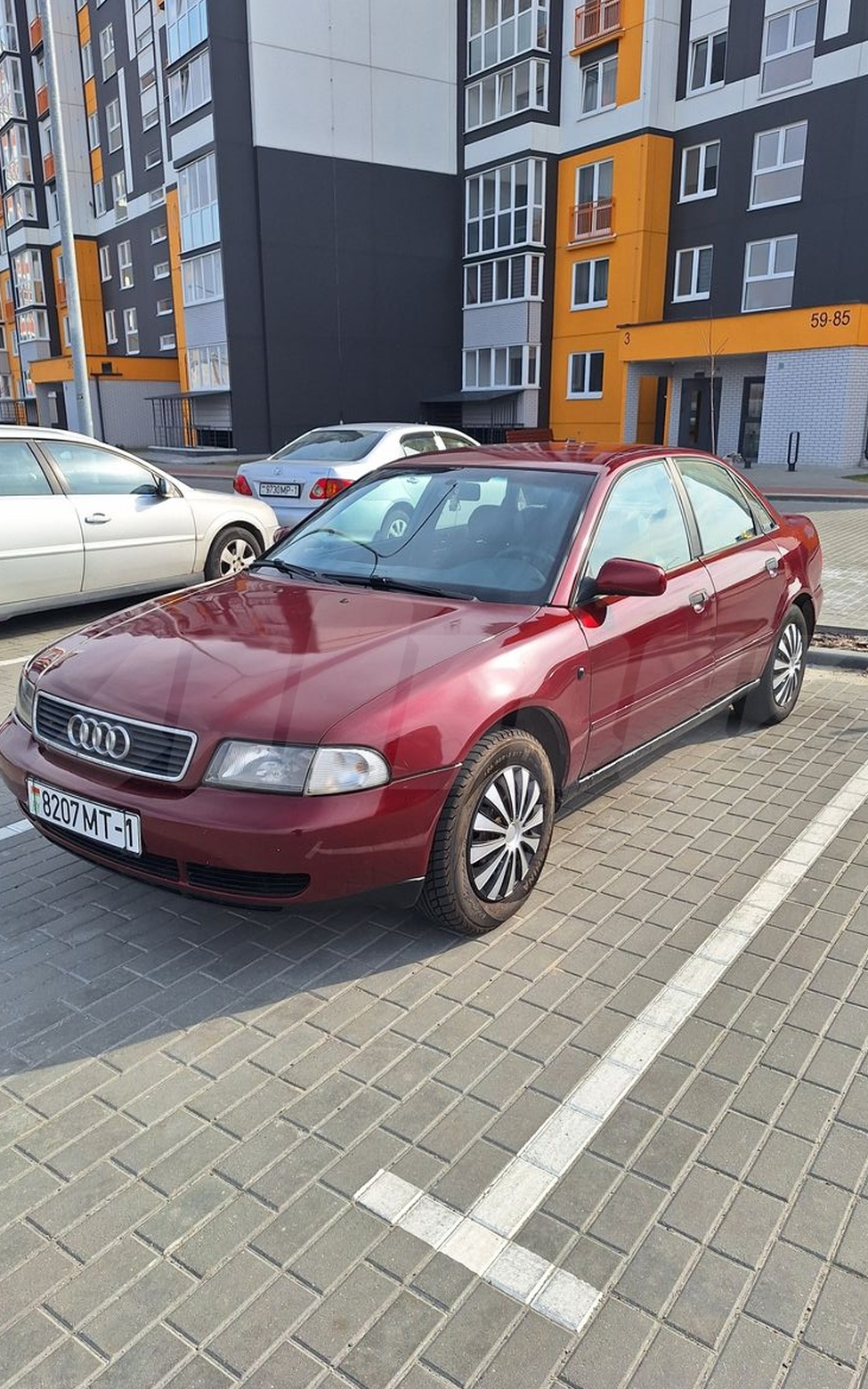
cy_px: 693
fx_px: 946
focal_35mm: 25
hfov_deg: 49.3
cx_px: 440
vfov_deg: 72.5
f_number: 1.8
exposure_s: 1/2028
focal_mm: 5.54
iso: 40
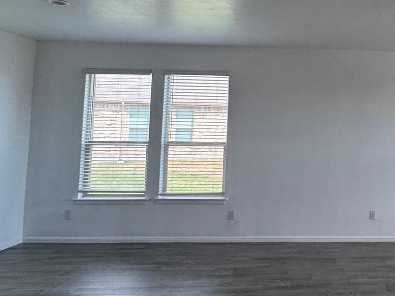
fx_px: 377
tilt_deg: +4.2
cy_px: 101
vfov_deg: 42.4
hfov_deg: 49.0
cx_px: 360
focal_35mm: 33
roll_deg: -0.9
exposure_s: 1/120
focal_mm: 2.22
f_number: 2.2
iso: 50
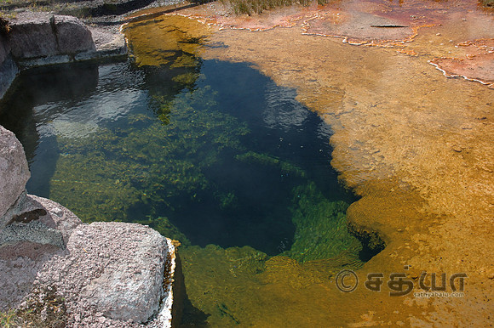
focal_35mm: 36
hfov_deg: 53.2
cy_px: 164
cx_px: 247
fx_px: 494
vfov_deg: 36.8
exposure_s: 1/500
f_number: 7.1
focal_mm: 24
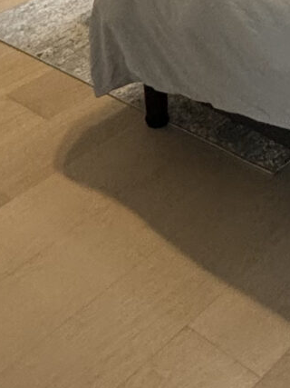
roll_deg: -0.2
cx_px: 277
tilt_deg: -11.9
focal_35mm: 84
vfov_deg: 19.5
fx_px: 939
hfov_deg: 17.2
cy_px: -234
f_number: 2.2
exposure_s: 1/120
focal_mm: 2.22
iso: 250
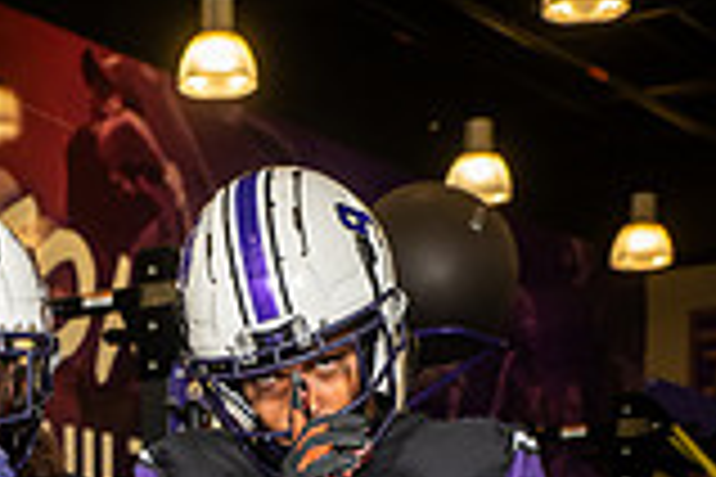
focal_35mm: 130
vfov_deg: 9.7
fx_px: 2585
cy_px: 1004
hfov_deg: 15.7
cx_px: 203
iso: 500
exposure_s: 1/250
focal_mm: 46
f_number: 5.6
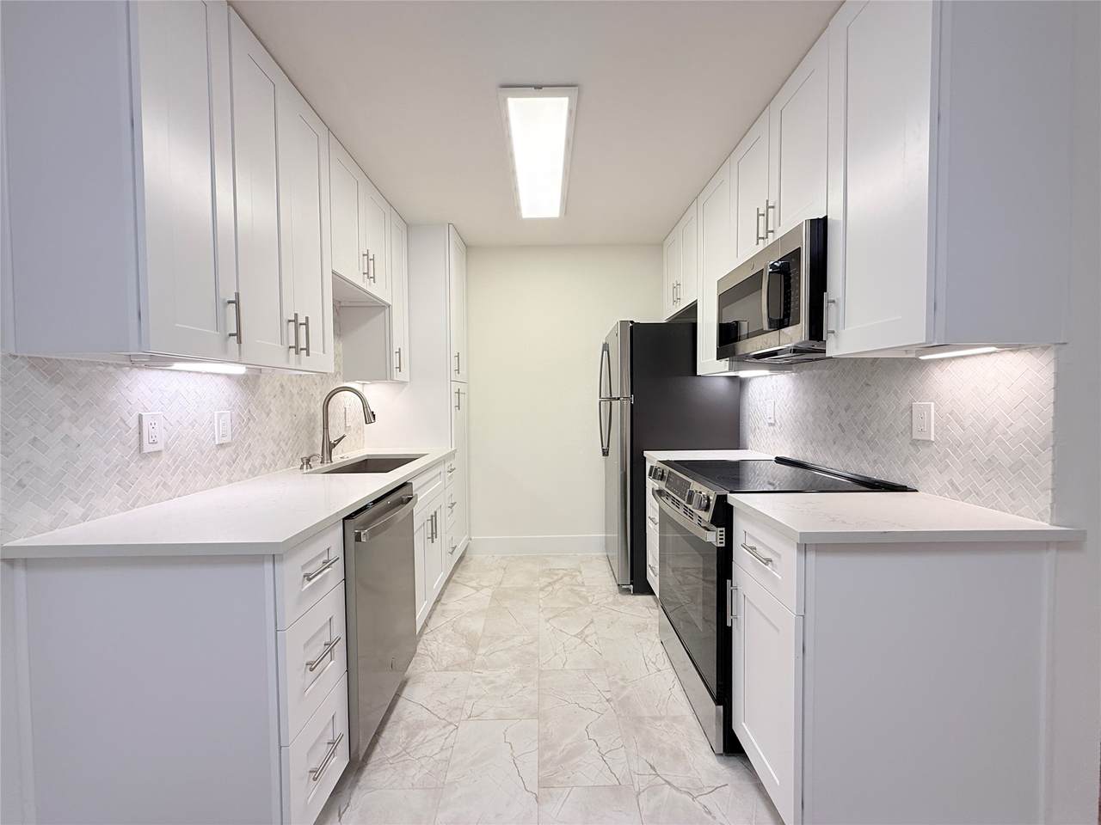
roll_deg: +0.9
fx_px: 445
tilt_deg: -0.9
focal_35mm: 14
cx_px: 550
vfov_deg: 85.7
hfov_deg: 102.1
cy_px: 412
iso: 80
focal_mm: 2.22
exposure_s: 1/120
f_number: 2.2
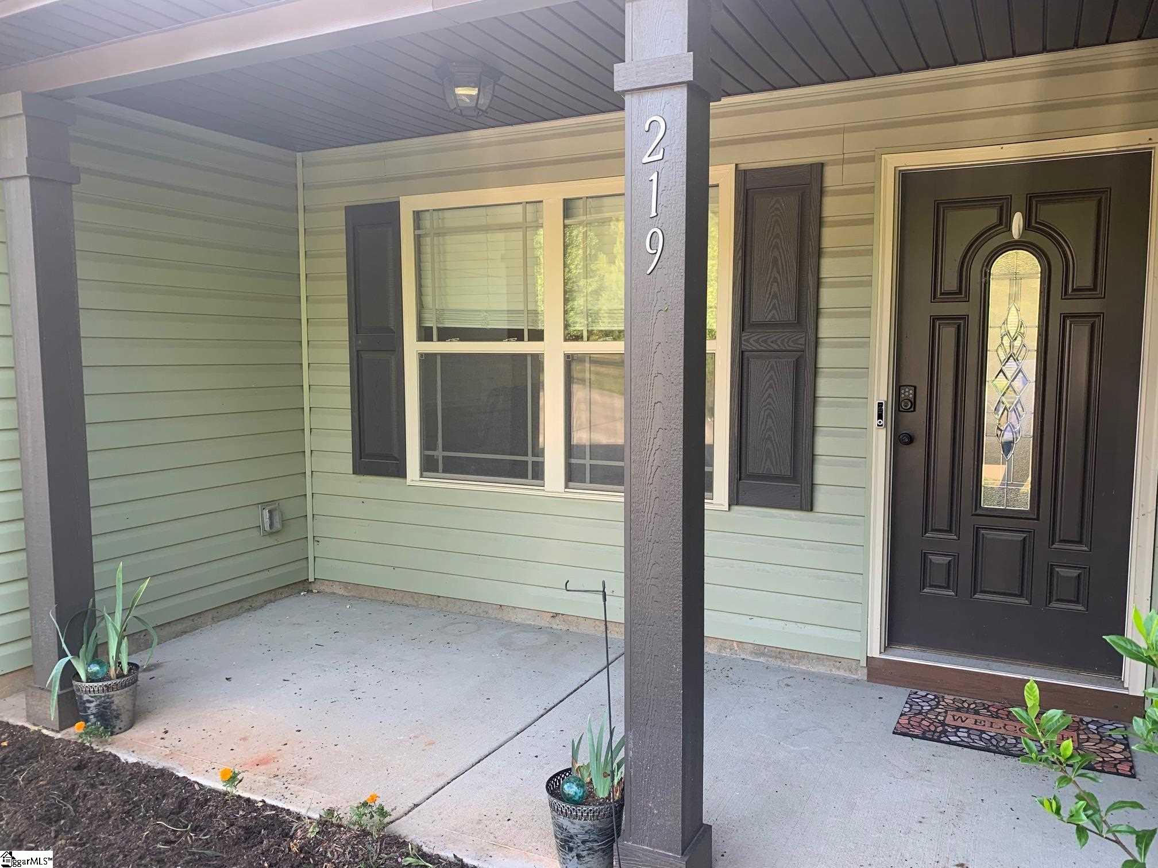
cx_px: 579
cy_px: 434
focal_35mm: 26
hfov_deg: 67.3
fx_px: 870
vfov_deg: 53.1
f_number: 1.8
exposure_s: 1/121
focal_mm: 4.25
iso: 50
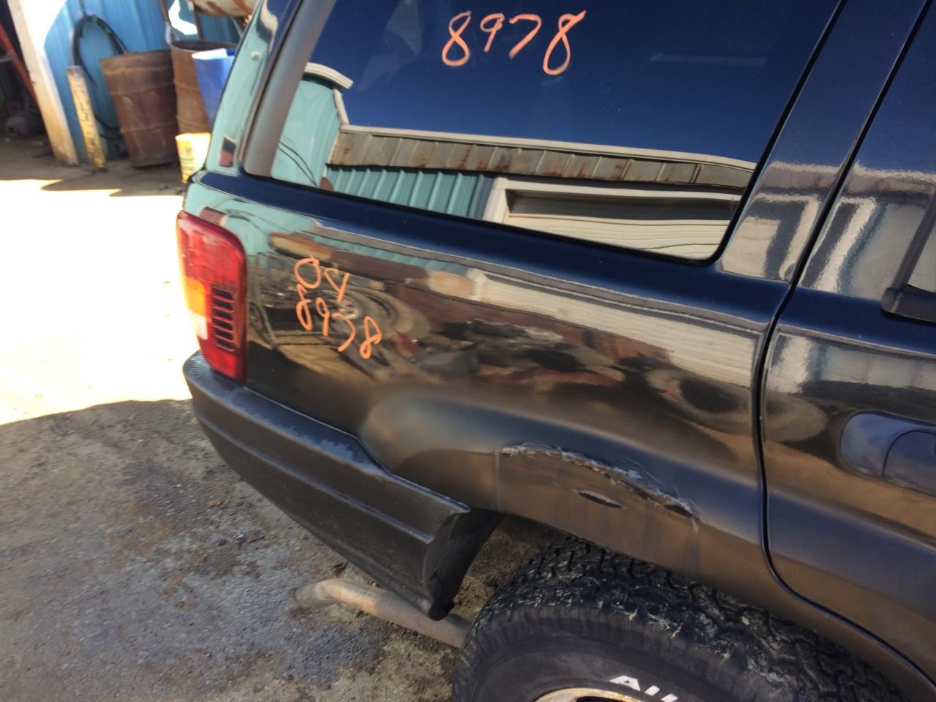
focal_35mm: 29
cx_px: 468
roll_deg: -2.1
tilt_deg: -31.2
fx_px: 784
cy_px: 351
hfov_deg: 61.7
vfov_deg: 48.2
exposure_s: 1/159
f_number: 2.2
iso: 32
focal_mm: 4.15
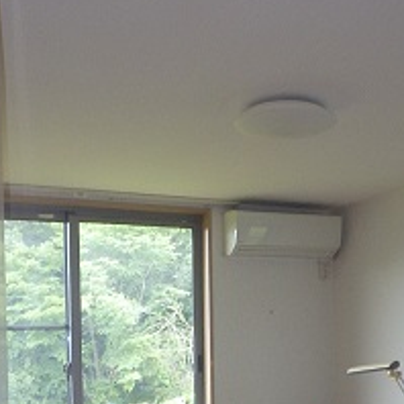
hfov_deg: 33.8
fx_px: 660
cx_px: 255
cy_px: 347
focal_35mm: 50
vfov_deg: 32.7
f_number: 3.5
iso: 250
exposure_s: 1/60
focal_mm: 5
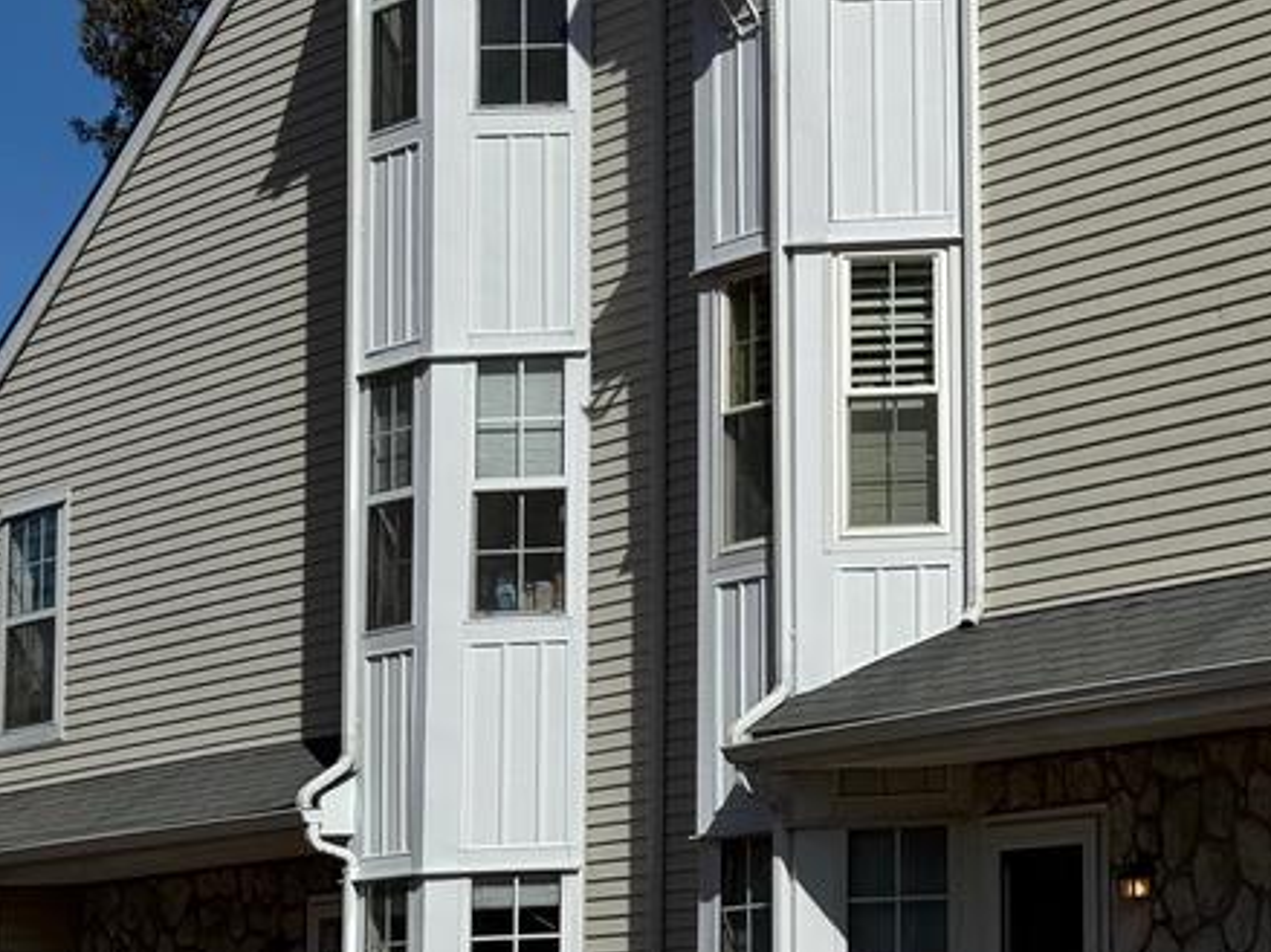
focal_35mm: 112
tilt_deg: +7.9
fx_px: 4111
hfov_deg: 16.9
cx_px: 1477
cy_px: 440
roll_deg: +1.2
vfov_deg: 13.2
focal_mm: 6.76
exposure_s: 1/12346
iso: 80
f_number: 1.78
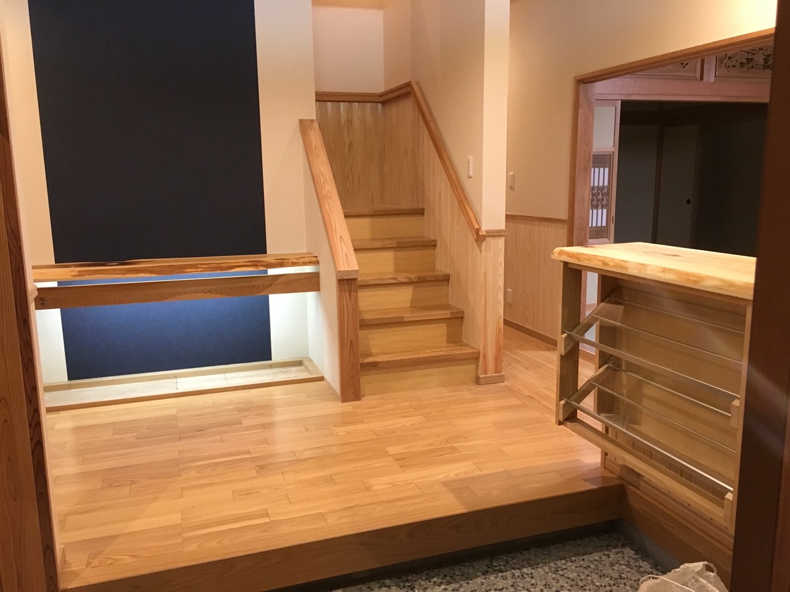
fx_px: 662
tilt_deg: -10.0
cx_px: 395
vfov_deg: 48.2
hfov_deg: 61.7
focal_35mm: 29
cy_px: 296
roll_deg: +0.5
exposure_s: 1/30
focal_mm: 4.15
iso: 200
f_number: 2.2
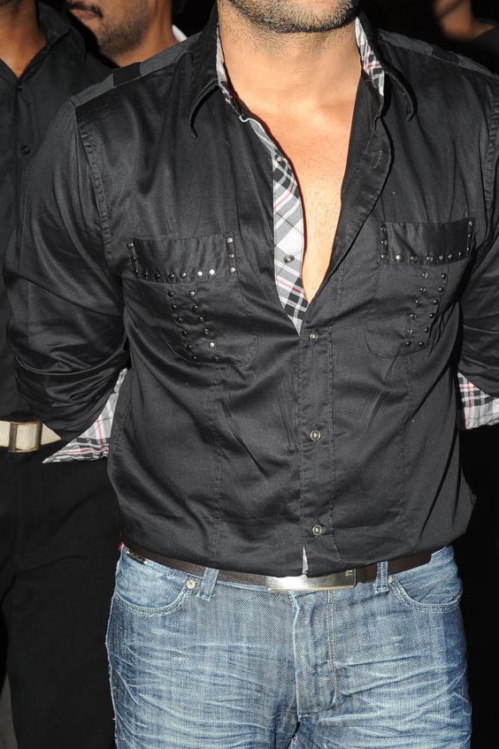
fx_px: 1769
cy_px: 387
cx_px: 264
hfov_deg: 16.1
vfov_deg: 23.9
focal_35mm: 85
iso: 200
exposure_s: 1/125
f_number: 6.3
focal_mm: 45
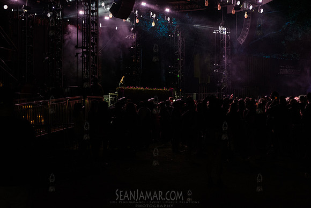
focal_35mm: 58
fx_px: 505
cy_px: 104
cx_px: 156
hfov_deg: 34.2
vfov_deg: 23.2
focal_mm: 58
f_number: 4
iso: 6400
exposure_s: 1/250
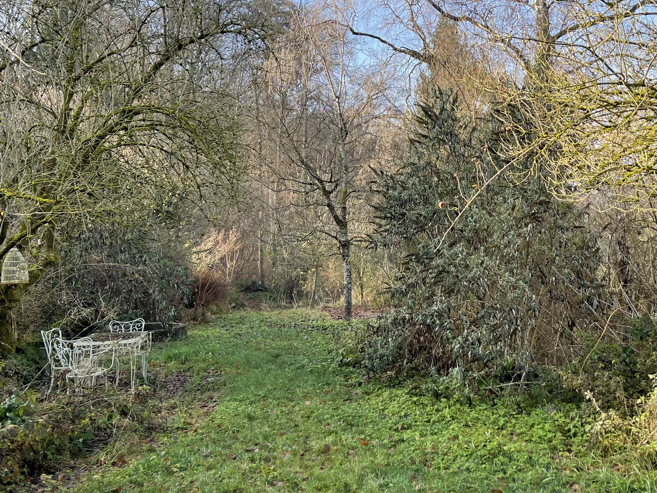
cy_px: 228
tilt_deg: +0.0
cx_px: 452
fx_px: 721
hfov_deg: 47.9
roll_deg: +1.3
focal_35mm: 38
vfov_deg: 37.7
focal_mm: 5.1
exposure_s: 1/791
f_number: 1.6
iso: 32
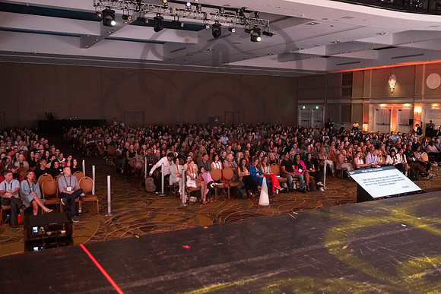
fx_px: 429
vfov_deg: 37.9
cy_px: 147
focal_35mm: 35
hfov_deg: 54.4
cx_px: 220
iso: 4000
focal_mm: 35
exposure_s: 1/160
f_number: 2.5
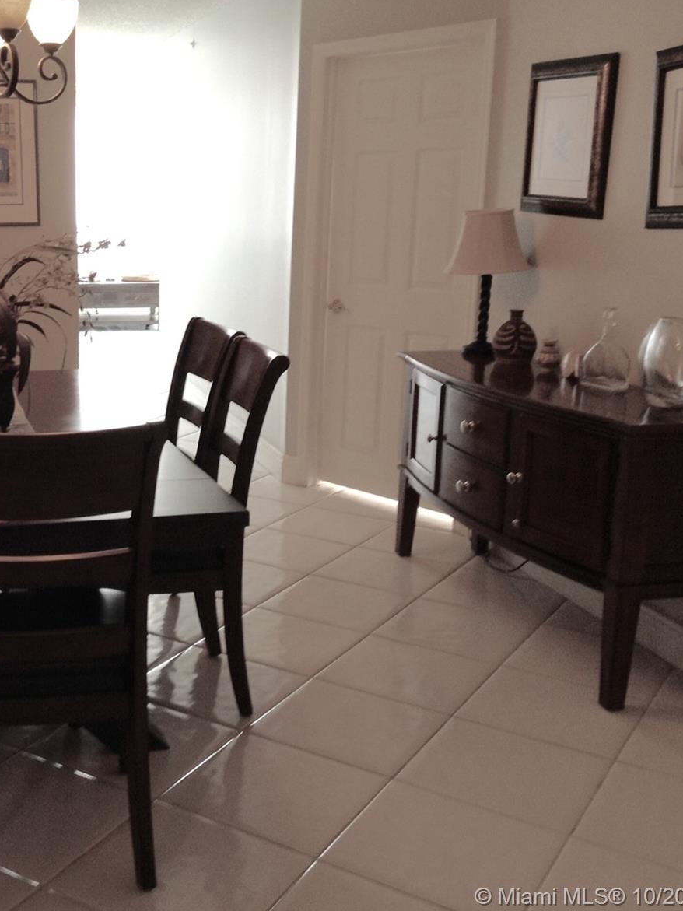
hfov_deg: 31.1
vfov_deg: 42.1
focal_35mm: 45
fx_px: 1184
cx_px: 105
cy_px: 448
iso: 32
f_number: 2.4
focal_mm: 3.3
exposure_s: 1/25
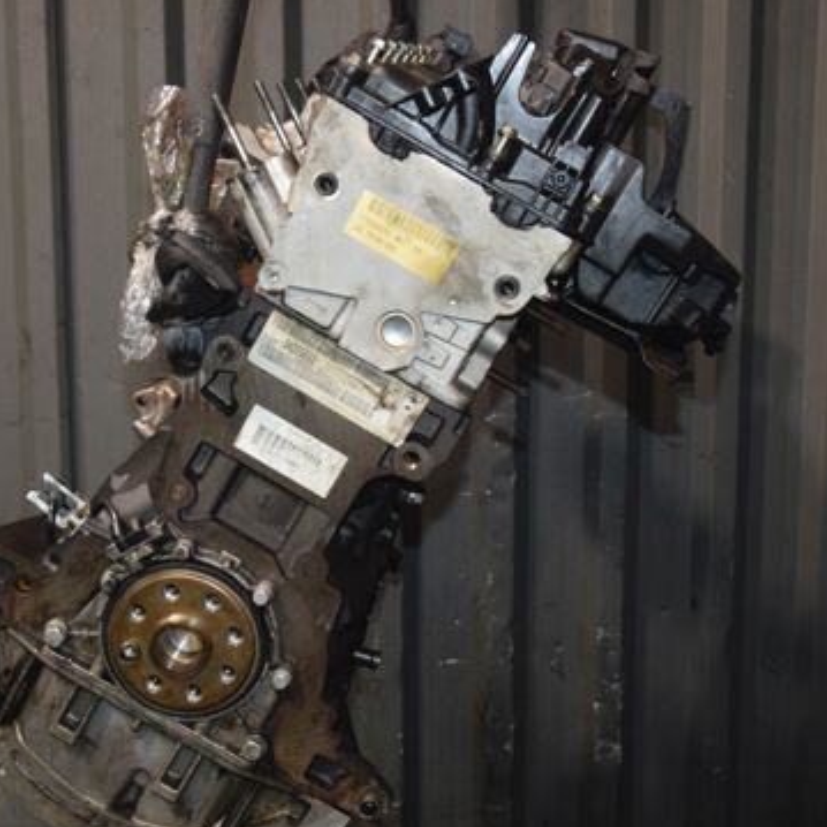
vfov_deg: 29.1
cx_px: 385
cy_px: 445
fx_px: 1595
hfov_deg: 29.1
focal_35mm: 59
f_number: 5
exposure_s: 1/60
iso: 800
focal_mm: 26
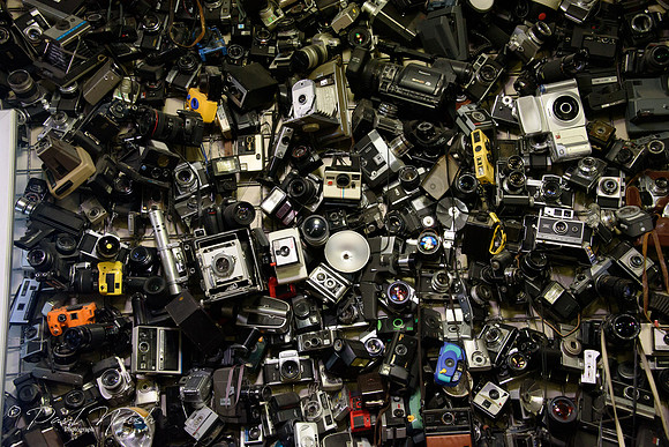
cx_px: 334
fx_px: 1022
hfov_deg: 36.2
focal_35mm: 55
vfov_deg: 24.6
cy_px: 224
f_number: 8
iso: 7200
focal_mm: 55
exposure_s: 1/100
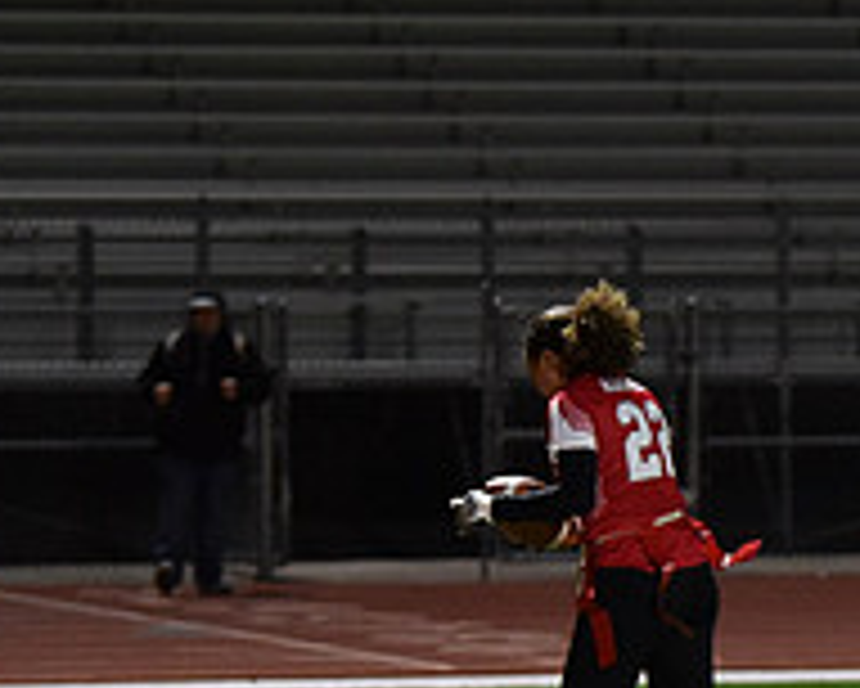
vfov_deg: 5.2
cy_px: 465
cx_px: 662
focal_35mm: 299
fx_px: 7614
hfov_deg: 6.5
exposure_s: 1/640
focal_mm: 105
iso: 5600
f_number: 2.8
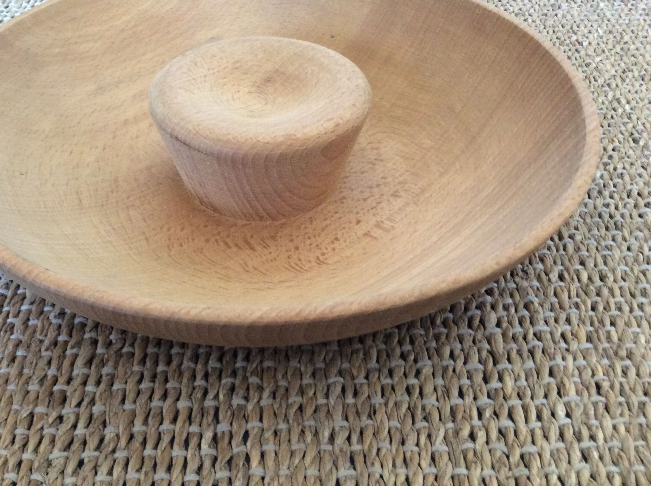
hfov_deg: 48.8
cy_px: 231
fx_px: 714
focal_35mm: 38
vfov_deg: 37.6
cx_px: 269
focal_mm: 3.3
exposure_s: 1/25
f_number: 2.4
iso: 200
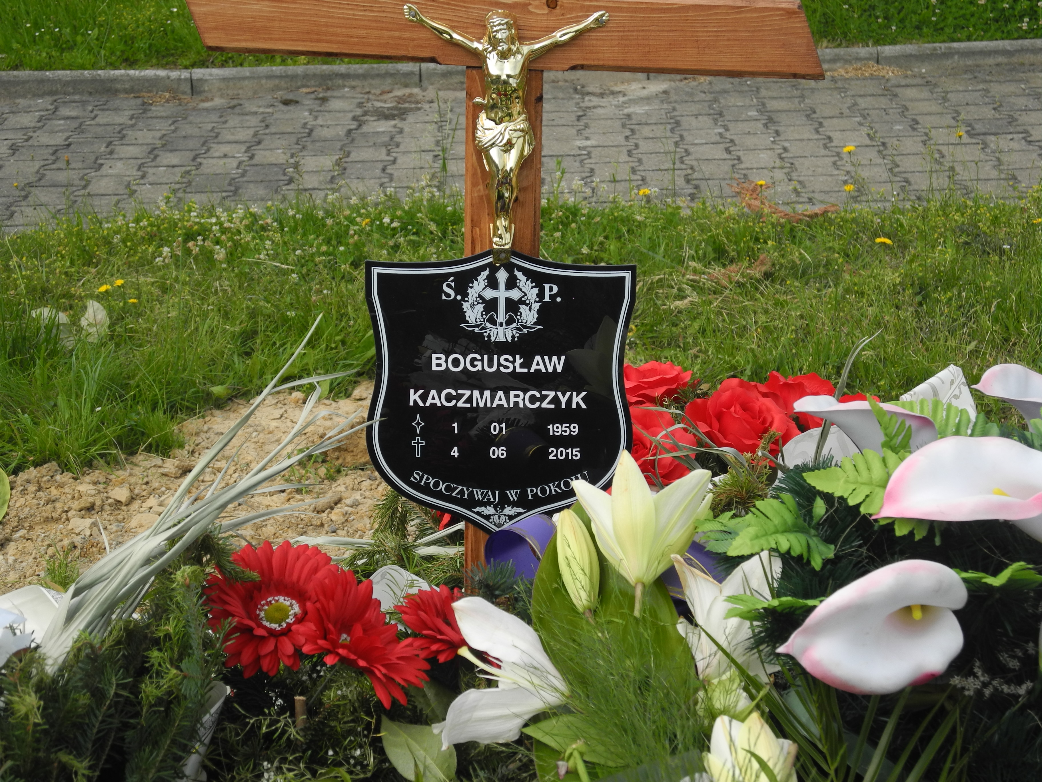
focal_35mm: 76
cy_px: 391
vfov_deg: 19.4
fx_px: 2288
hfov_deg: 25.7
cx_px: 521
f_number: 4
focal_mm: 16.3
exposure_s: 1/800
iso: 100
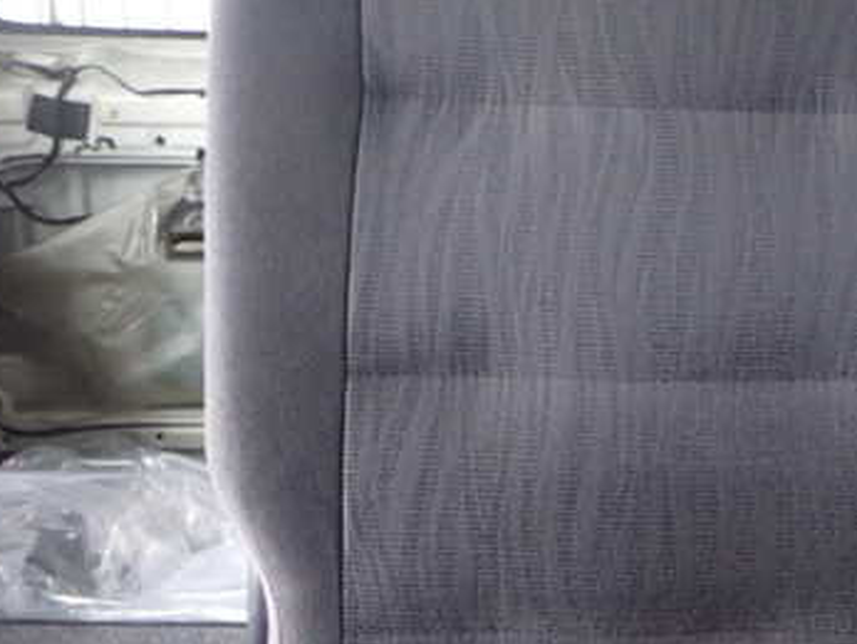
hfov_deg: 35.4
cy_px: 235
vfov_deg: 28.0
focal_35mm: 52
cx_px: 706
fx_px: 1288
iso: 800
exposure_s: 1/30
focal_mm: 5.4
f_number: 2.3
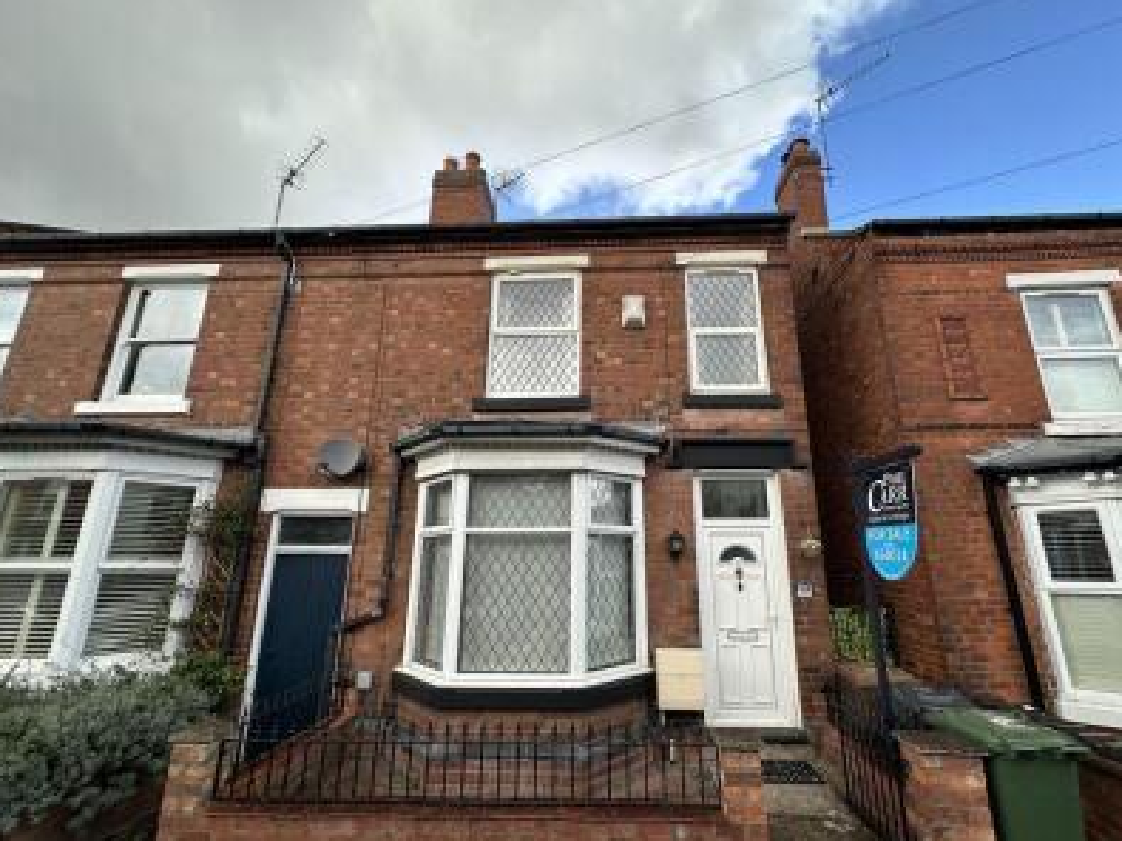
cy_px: 439
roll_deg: +0.9
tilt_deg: +14.5
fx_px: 486
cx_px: 589
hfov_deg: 98.1
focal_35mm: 15
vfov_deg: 81.7
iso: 40
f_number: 2.2
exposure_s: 1/370
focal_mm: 2.22
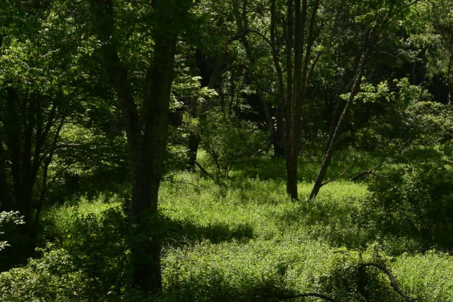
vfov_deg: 20.2
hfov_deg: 27.3
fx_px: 843
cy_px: 220
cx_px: 508
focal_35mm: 67
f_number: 11
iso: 400
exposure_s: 1/400
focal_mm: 18
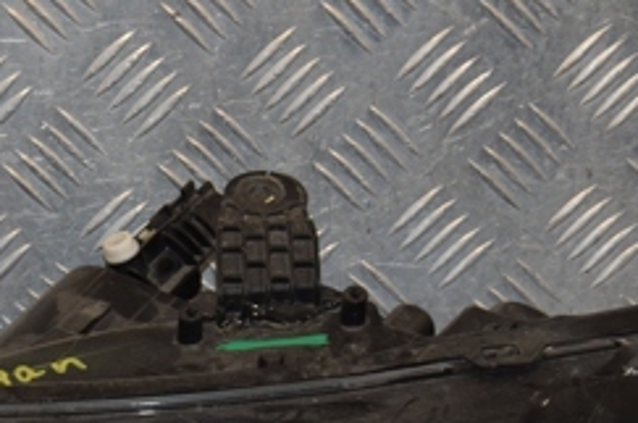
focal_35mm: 190
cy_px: 541
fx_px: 3361
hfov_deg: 10.8
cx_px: 87
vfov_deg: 7.1
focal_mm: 48
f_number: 9
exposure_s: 1/200
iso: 800
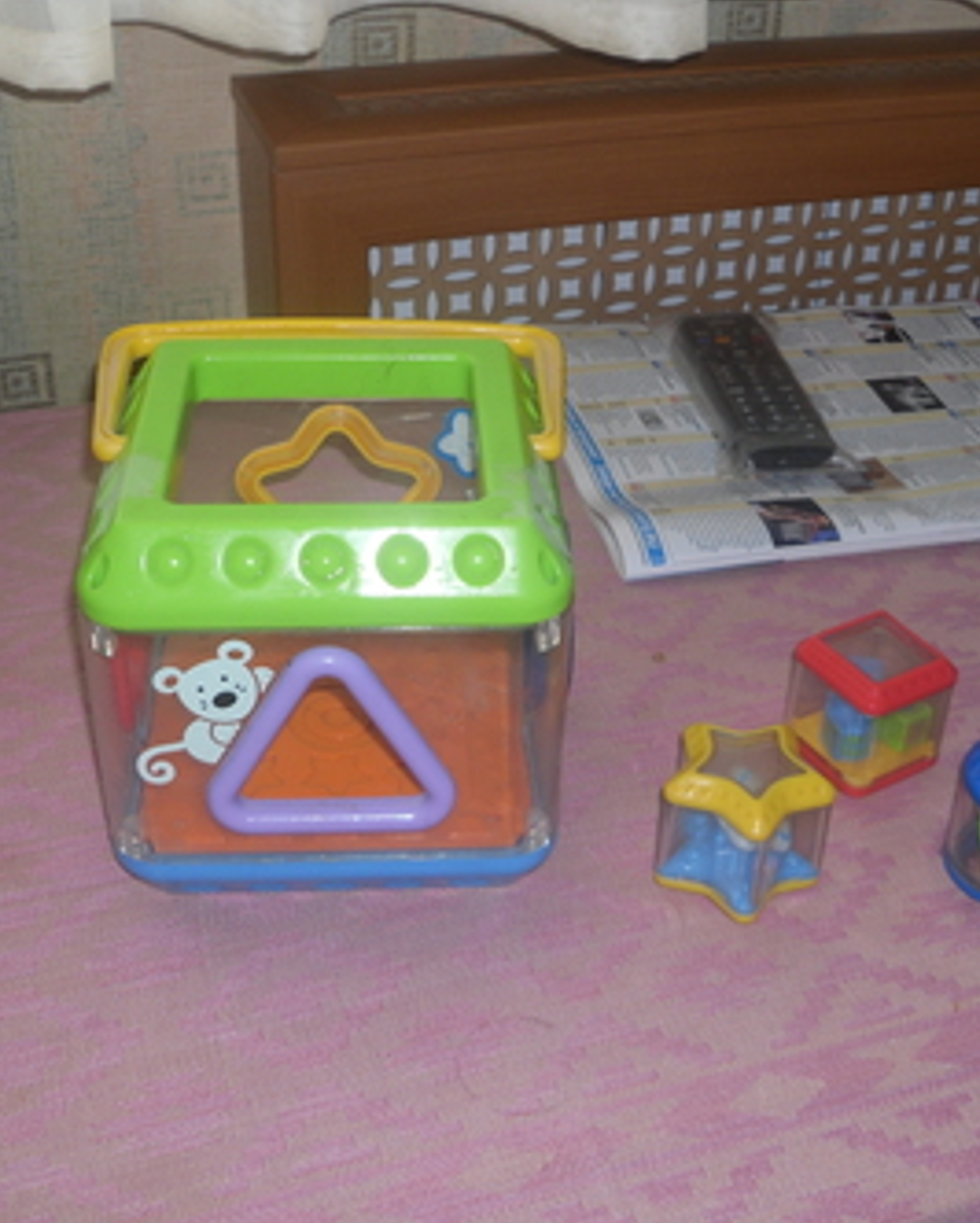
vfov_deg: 41.1
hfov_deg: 33.4
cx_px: 556
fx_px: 1630
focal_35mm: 45
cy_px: 615
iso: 80
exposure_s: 1/45
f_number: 2.8
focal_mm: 6
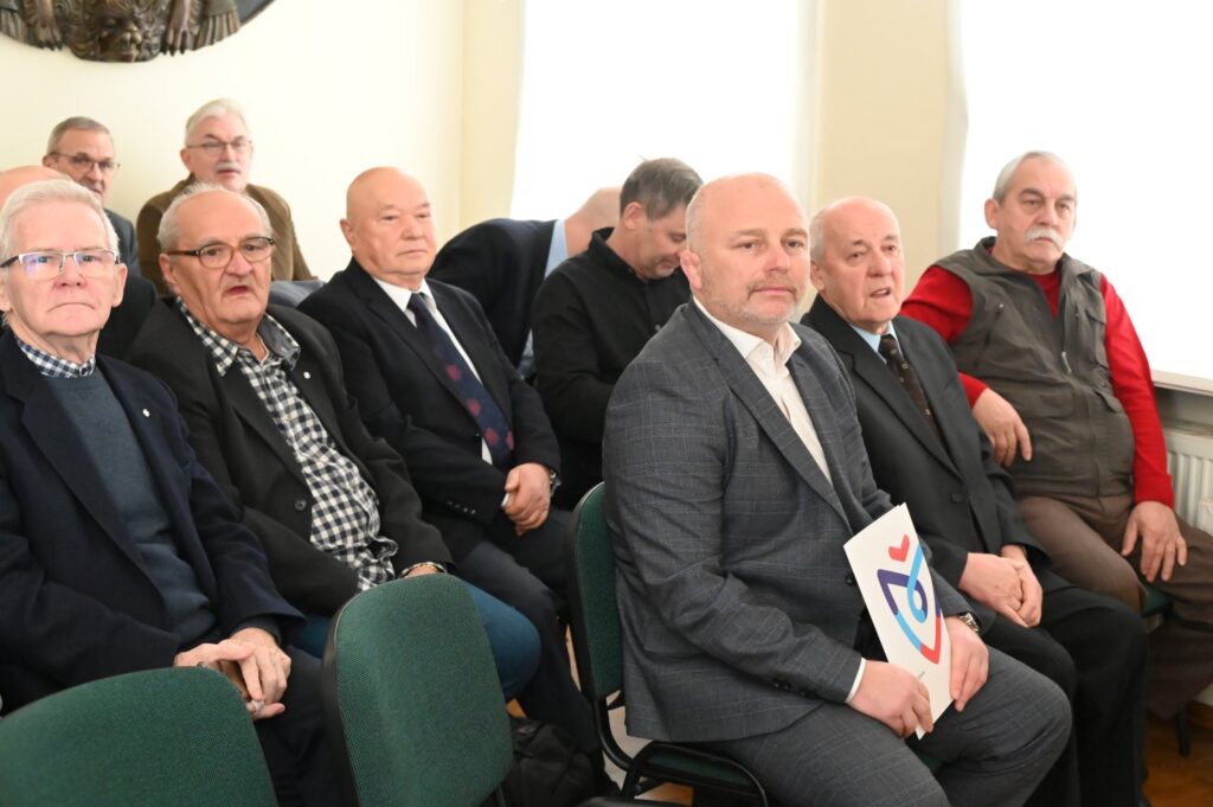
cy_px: 404
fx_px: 1852
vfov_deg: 24.6
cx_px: 606
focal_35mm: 55
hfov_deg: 36.3
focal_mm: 55
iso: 16000
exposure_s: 1/640
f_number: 6.3
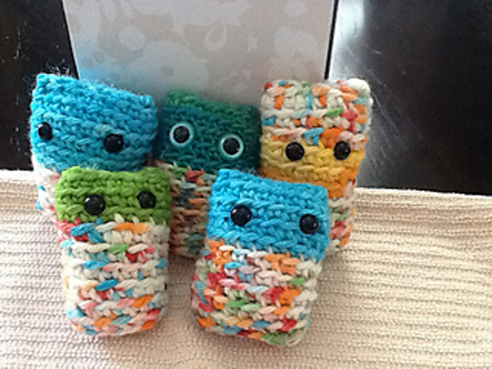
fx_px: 625
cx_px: 246
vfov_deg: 32.9
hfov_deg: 42.9
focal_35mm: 44
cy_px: 184
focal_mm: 2.03
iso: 320
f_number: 2.4
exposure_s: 1/24
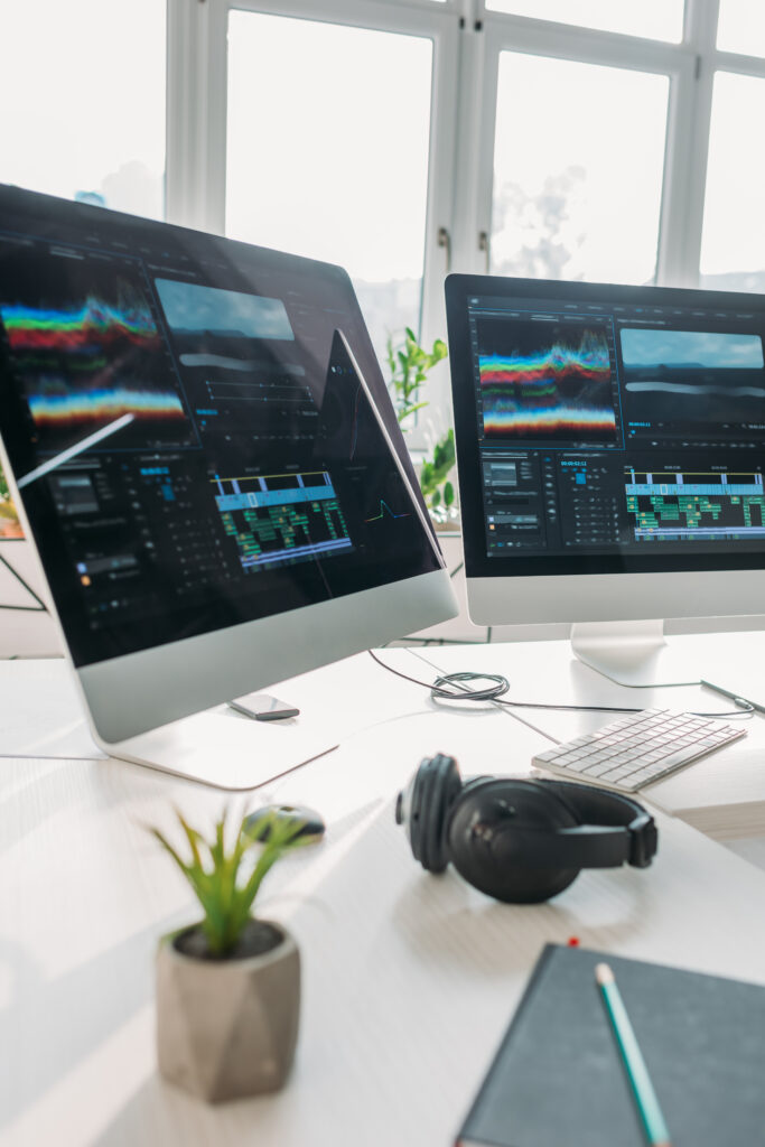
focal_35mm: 35
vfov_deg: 54.4
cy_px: 574
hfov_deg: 37.9
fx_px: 1115
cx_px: 382
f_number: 3.5
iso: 160
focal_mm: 35
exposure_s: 1/200
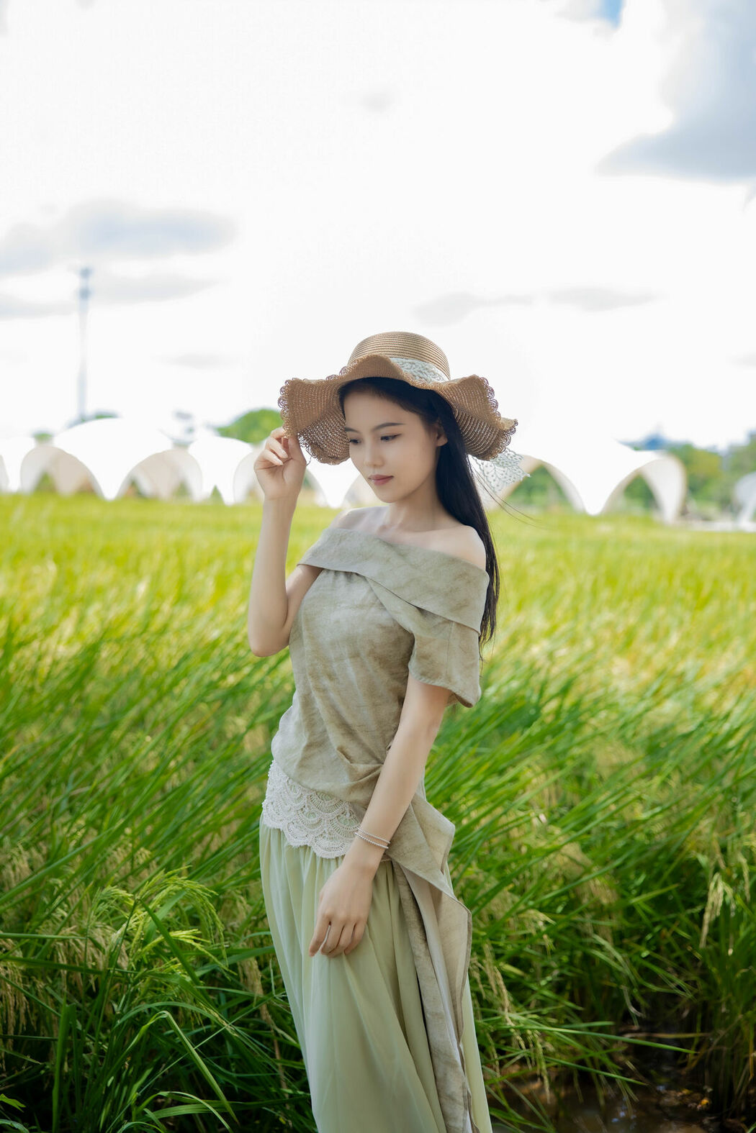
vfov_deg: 39.6
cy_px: 566
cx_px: 378
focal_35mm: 50
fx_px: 1575
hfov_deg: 27.0
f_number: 2.8
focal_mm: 50
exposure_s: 1/320
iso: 100
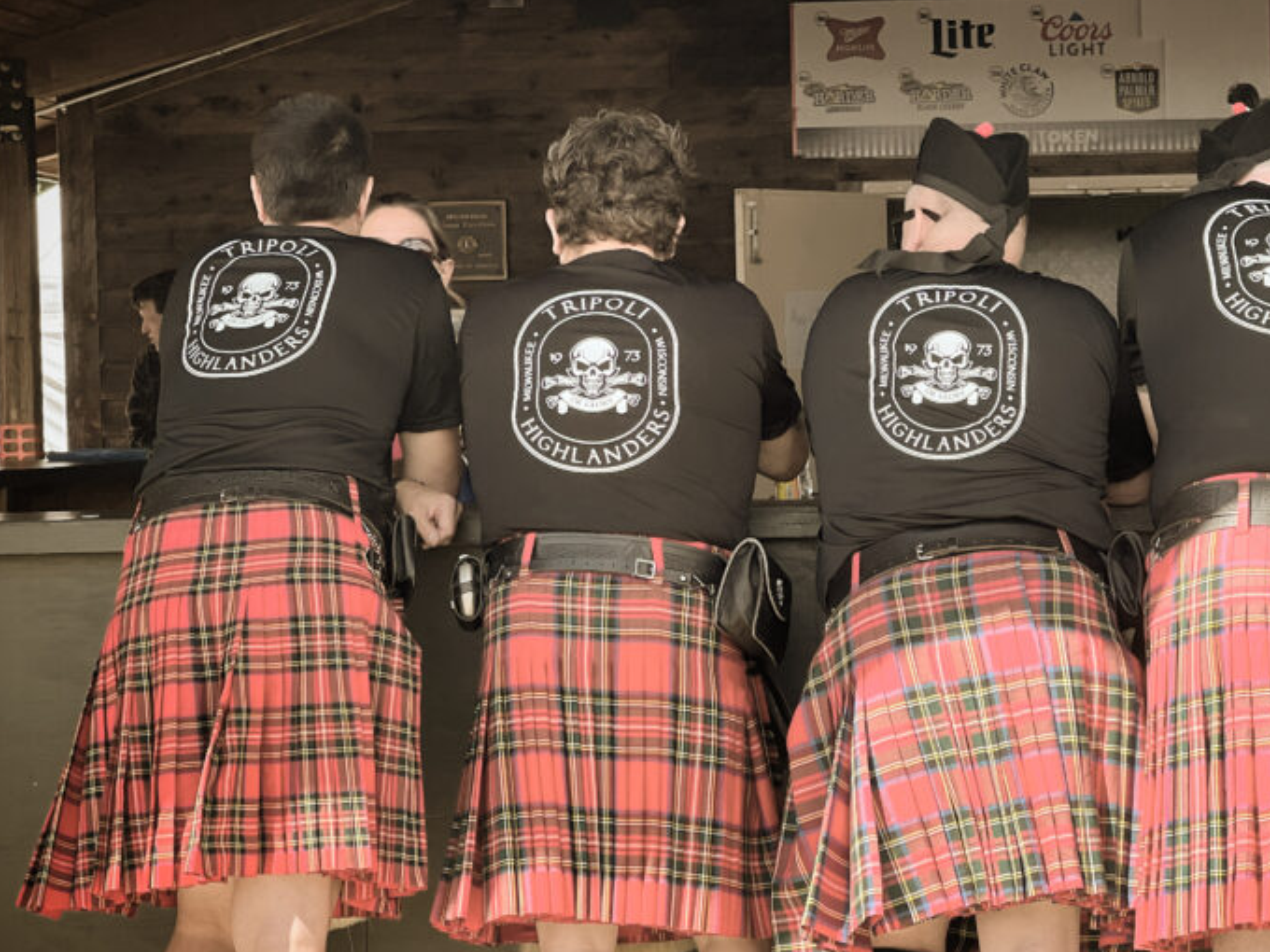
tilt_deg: +0.7
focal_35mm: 116
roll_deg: +1.0
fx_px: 4256
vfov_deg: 12.8
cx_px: 921
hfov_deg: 16.9
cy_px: 493
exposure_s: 1/121
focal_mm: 9
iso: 25
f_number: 2.8
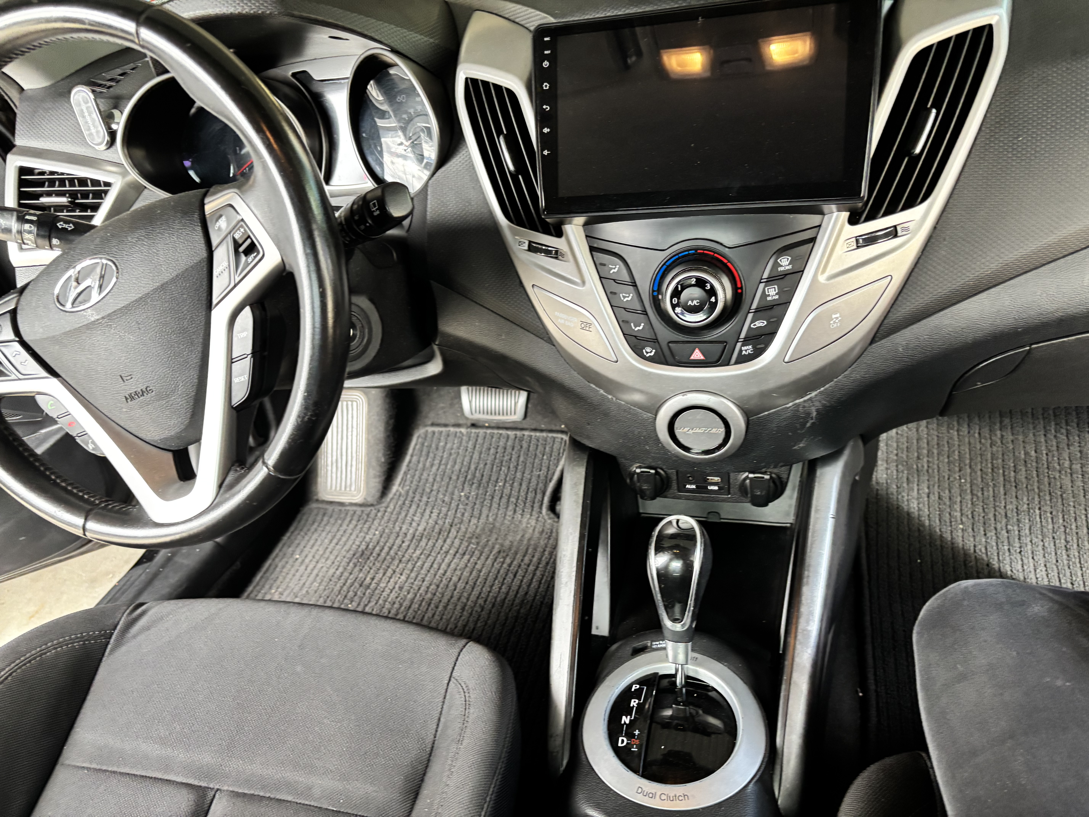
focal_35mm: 26
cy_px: 408
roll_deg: +9.2
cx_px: 544
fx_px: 818
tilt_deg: -30.0
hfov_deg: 67.3
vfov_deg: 53.1
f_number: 1.6
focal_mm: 5.96
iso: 320
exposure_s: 1/60
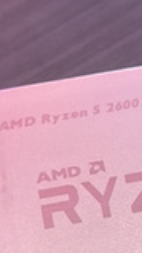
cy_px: 101
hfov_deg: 6.6
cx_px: 130
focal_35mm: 183
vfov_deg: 11.8
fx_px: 1224
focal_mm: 6.14
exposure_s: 1/33.3
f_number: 1.65
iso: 800
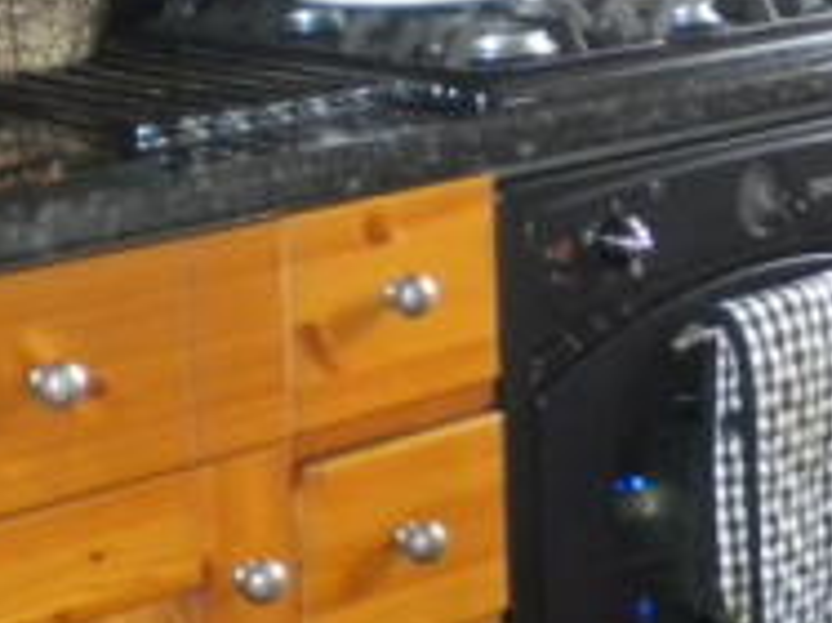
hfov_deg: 17.7
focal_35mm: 109
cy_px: 198
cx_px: 816
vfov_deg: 13.5
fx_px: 2618
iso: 400
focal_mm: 6.3
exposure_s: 1/30
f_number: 3.1
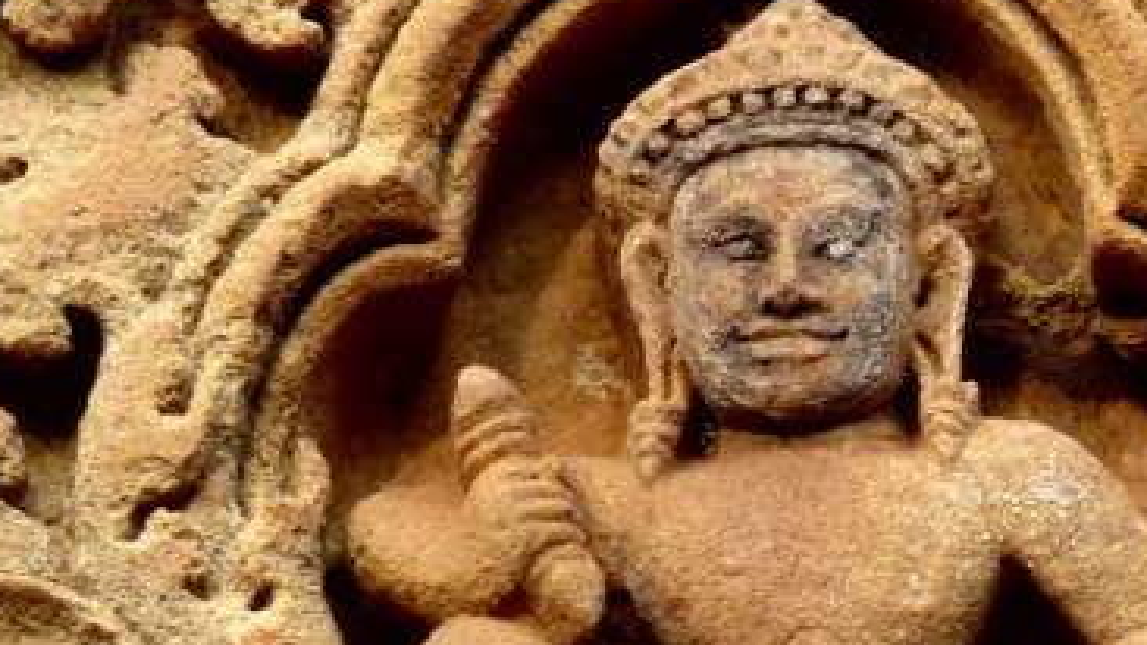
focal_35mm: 715
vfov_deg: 1.7
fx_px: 21749
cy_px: 692
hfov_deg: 3.0
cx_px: 827
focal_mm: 49.2
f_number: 4.9
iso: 250
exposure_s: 1/125
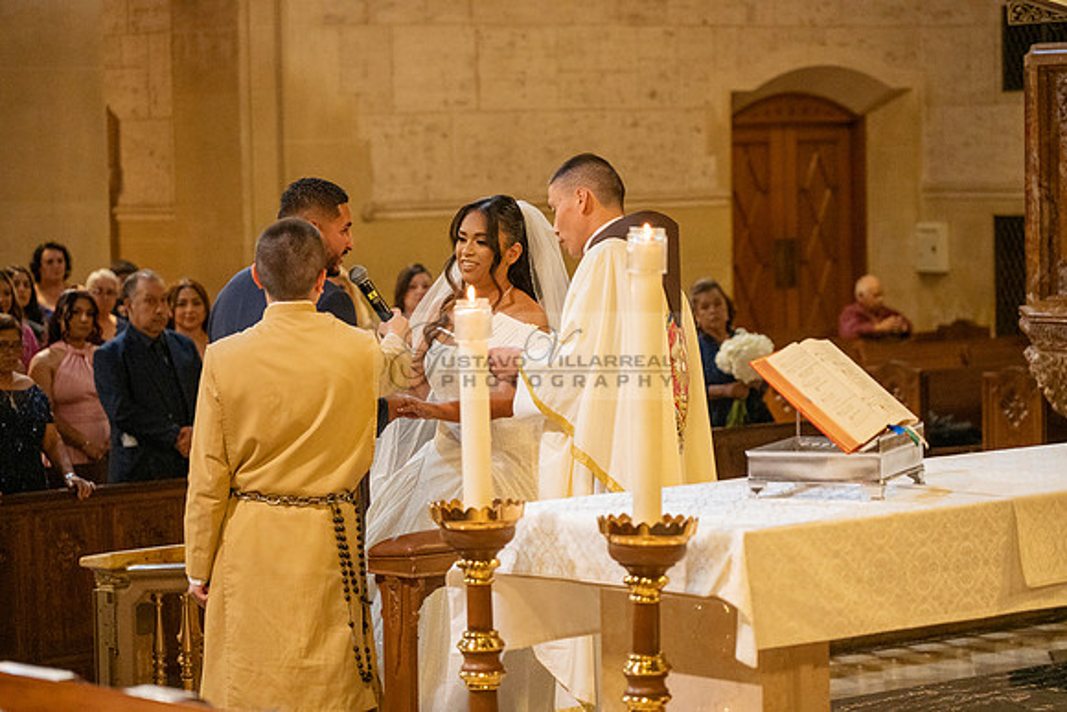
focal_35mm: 120
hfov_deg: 17.1
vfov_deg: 11.4
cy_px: 356
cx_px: 534
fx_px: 3557
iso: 3200
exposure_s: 1/200
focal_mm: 120
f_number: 4
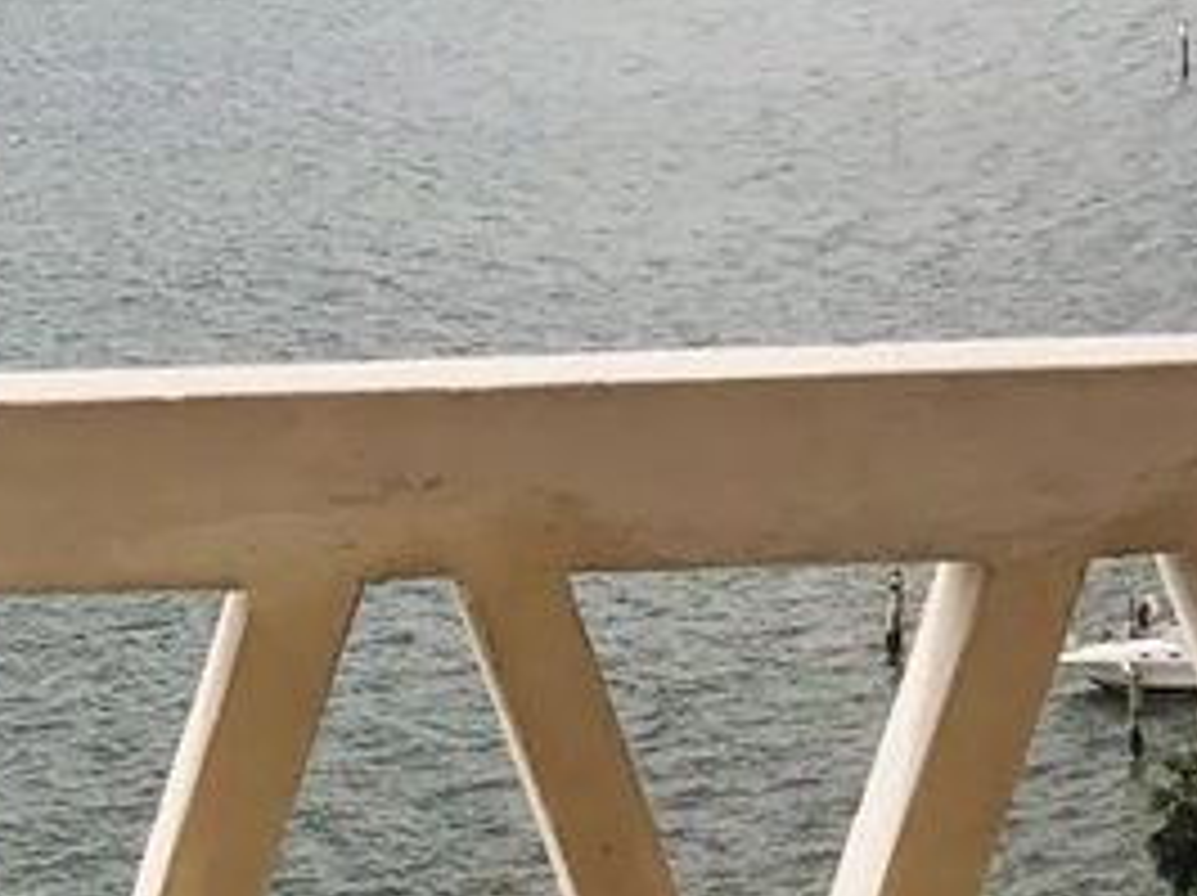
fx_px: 5770
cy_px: 664
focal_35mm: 167
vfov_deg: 8.9
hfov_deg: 11.8
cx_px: 652
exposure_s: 1/1736
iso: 16
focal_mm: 6
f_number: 2.4
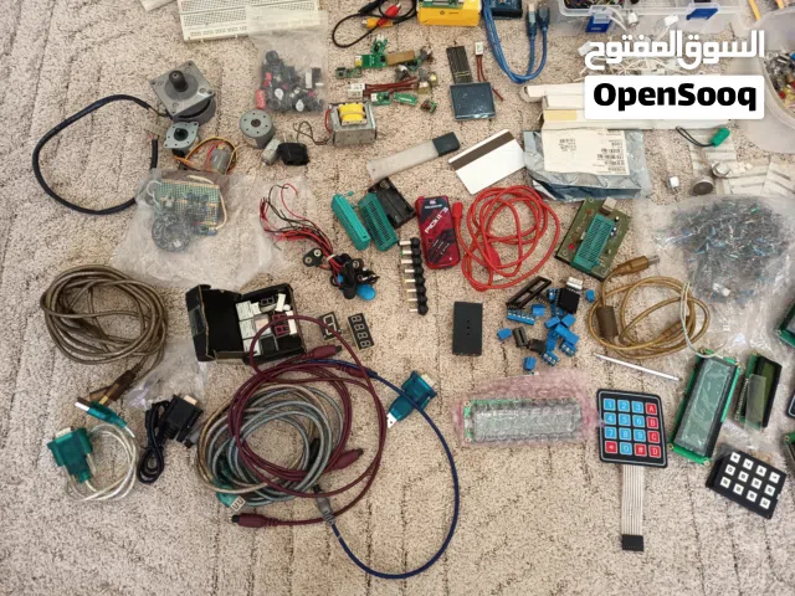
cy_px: 298
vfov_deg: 56.8
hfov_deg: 71.6
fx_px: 551
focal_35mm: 24
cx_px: 398
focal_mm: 5.24
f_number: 1.7
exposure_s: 1/33.3
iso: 317
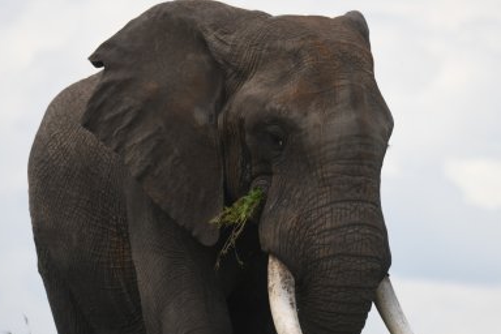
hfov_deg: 3.2
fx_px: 8864
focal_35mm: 637
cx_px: 281
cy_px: 244
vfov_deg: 2.2
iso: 125
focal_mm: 400
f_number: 8
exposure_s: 1/400
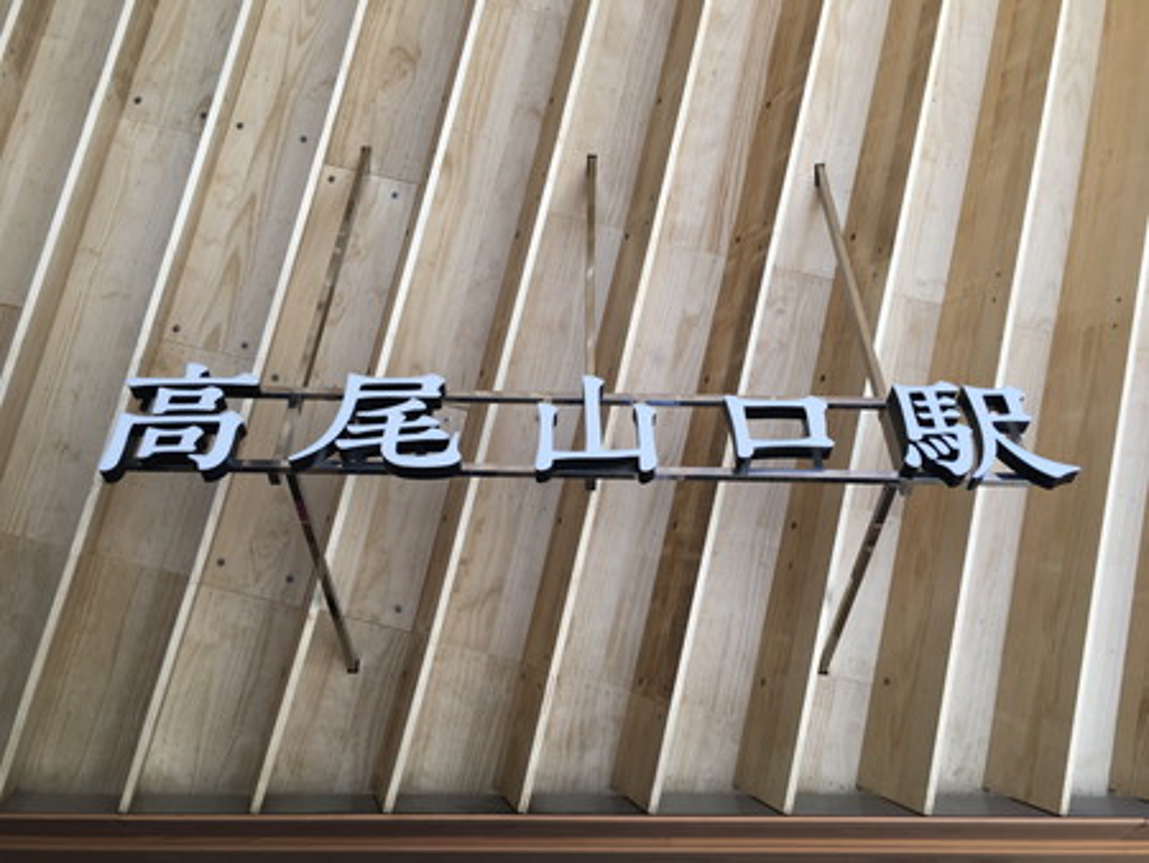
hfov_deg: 61.6
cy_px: 432
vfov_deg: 48.3
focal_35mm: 29
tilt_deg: +43.1
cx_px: 574
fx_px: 963
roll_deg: -1.3
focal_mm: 4.15
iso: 32
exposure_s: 1/120
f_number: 2.2
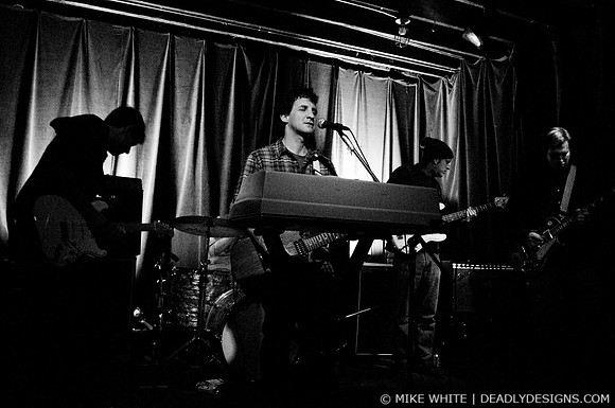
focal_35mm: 30
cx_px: 308
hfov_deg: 62.0
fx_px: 512
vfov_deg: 43.5
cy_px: 204
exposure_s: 1/50
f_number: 2.8
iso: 2500
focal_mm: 20
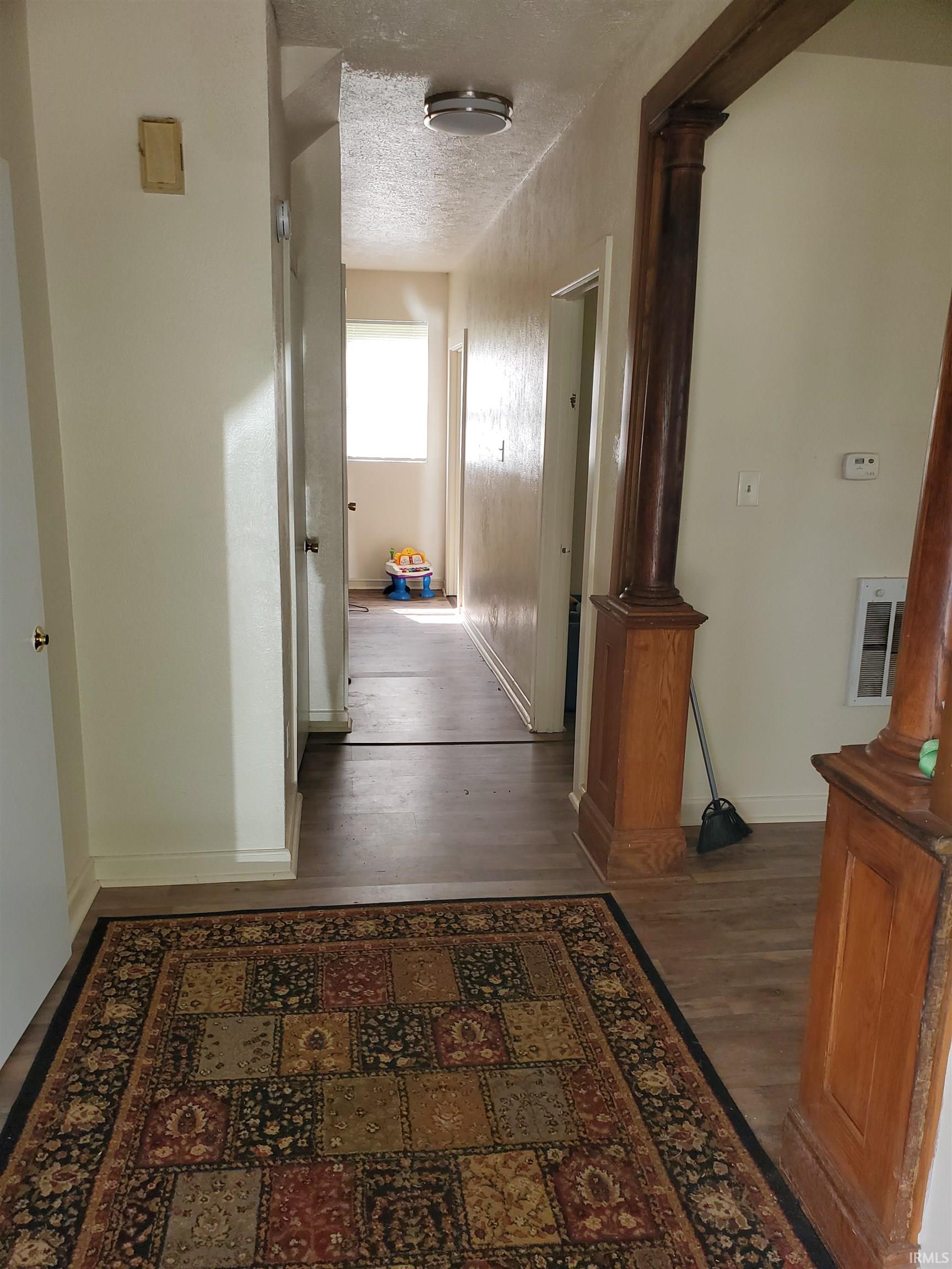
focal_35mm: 26
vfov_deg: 67.3
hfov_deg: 53.1
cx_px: 476
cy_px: 634
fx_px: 953
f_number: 2.4
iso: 80
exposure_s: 1/60
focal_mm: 4.3
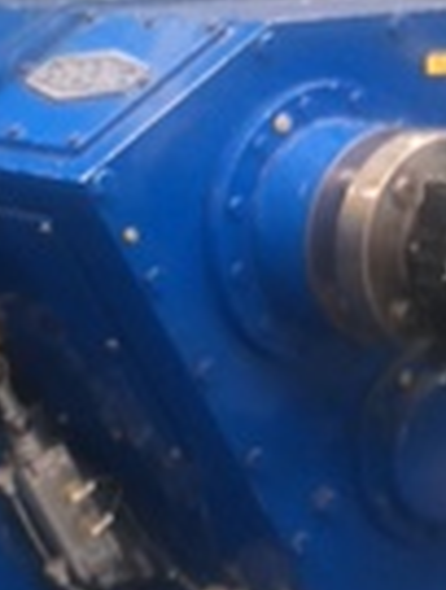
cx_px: 262
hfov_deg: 10.9
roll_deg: +0.0
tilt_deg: -9.9
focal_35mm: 137
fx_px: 2342
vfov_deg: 14.4
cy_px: 363
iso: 64
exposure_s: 1/17
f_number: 2.2
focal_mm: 4.15
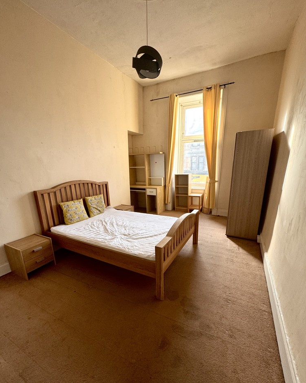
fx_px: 170
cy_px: 210
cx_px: 156
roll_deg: -0.5
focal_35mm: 15
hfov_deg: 84.0
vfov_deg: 96.5
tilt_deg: -15.0
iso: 125
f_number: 2.2
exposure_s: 1/99
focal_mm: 2.22
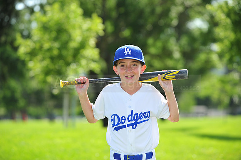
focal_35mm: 155
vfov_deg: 8.8
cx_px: 120
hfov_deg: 13.3
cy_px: 80
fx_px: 1037
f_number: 4.5
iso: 320
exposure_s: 1/1250
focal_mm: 155
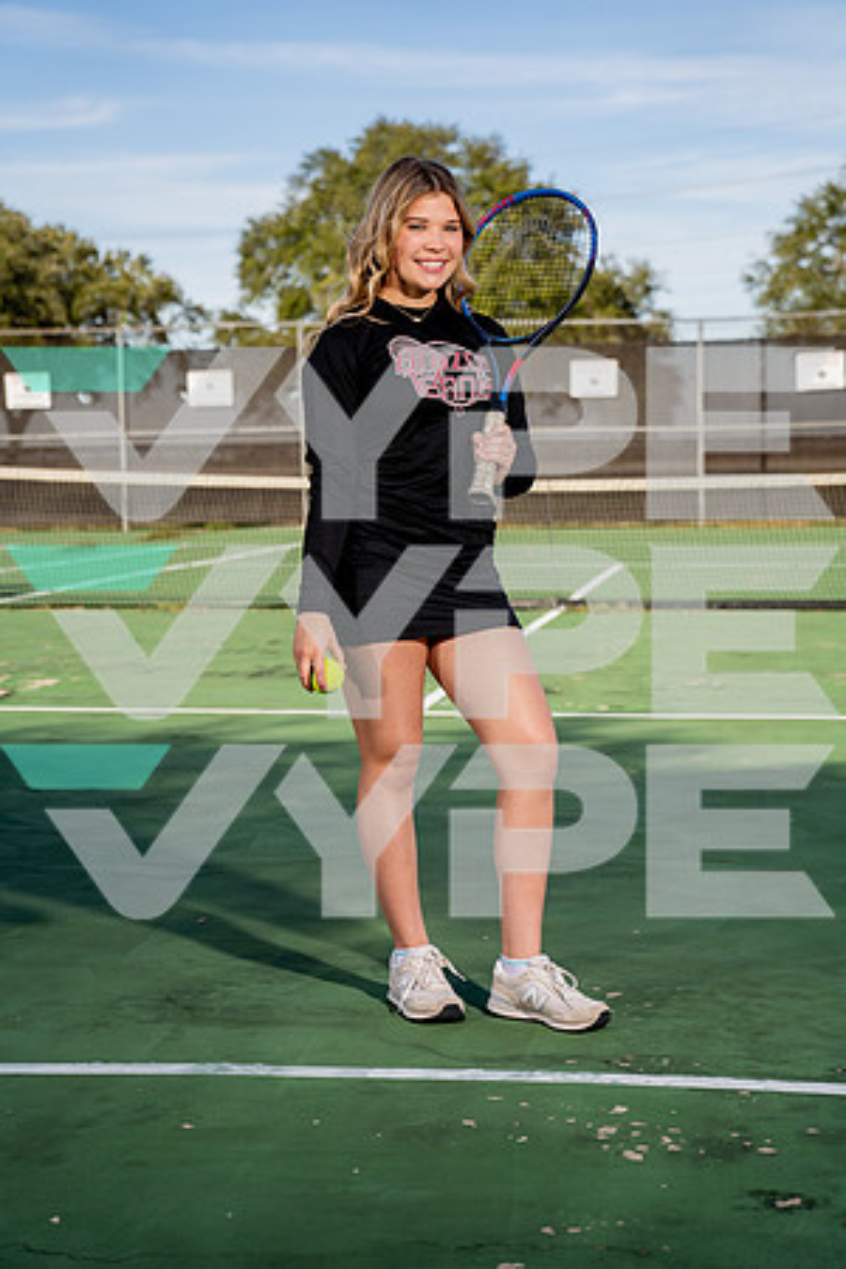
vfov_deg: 28.8
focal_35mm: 70
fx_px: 2467
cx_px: 423
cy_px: 634
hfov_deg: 19.5
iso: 100
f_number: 4
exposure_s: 1/1250
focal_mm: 70
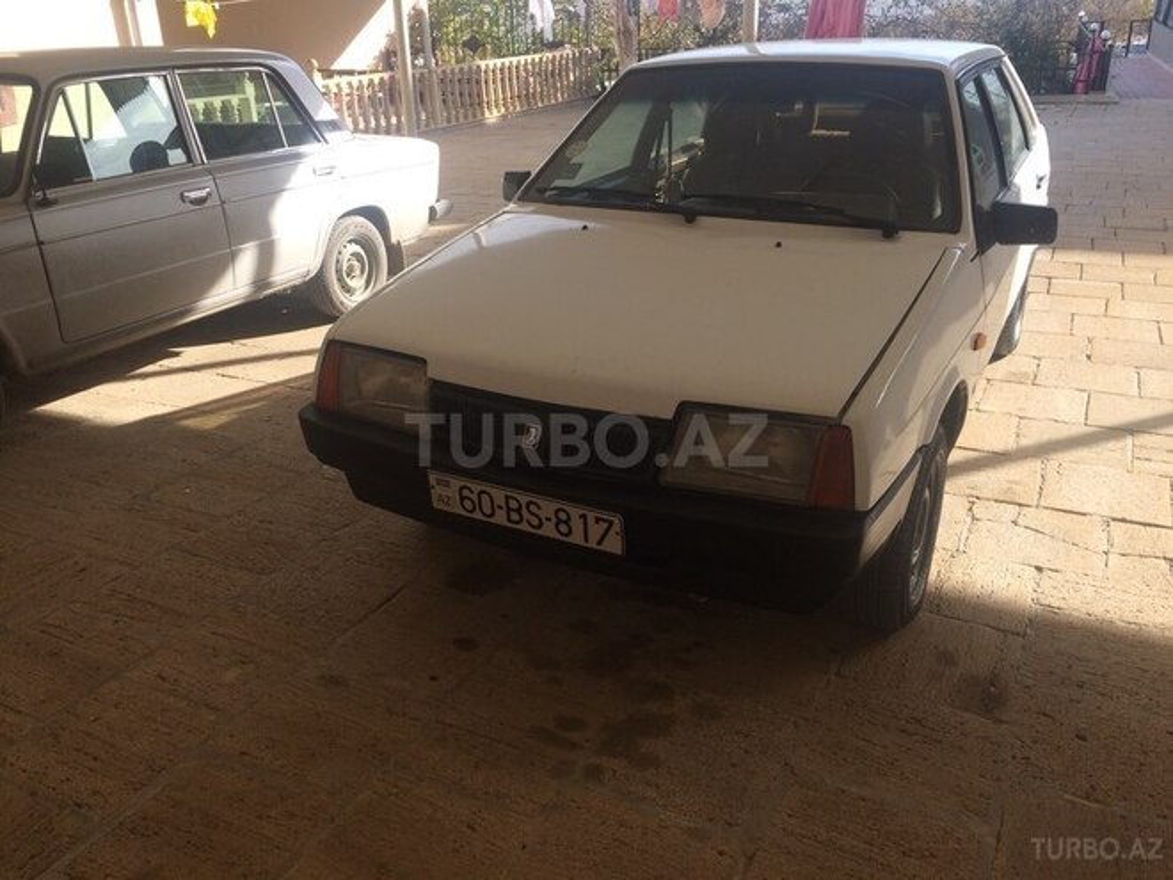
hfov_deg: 61.7
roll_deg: +1.7
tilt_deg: -23.0
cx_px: 586
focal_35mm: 29
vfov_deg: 48.2
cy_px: 440
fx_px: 983
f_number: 2.2
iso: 32
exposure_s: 1/570
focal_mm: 4.15
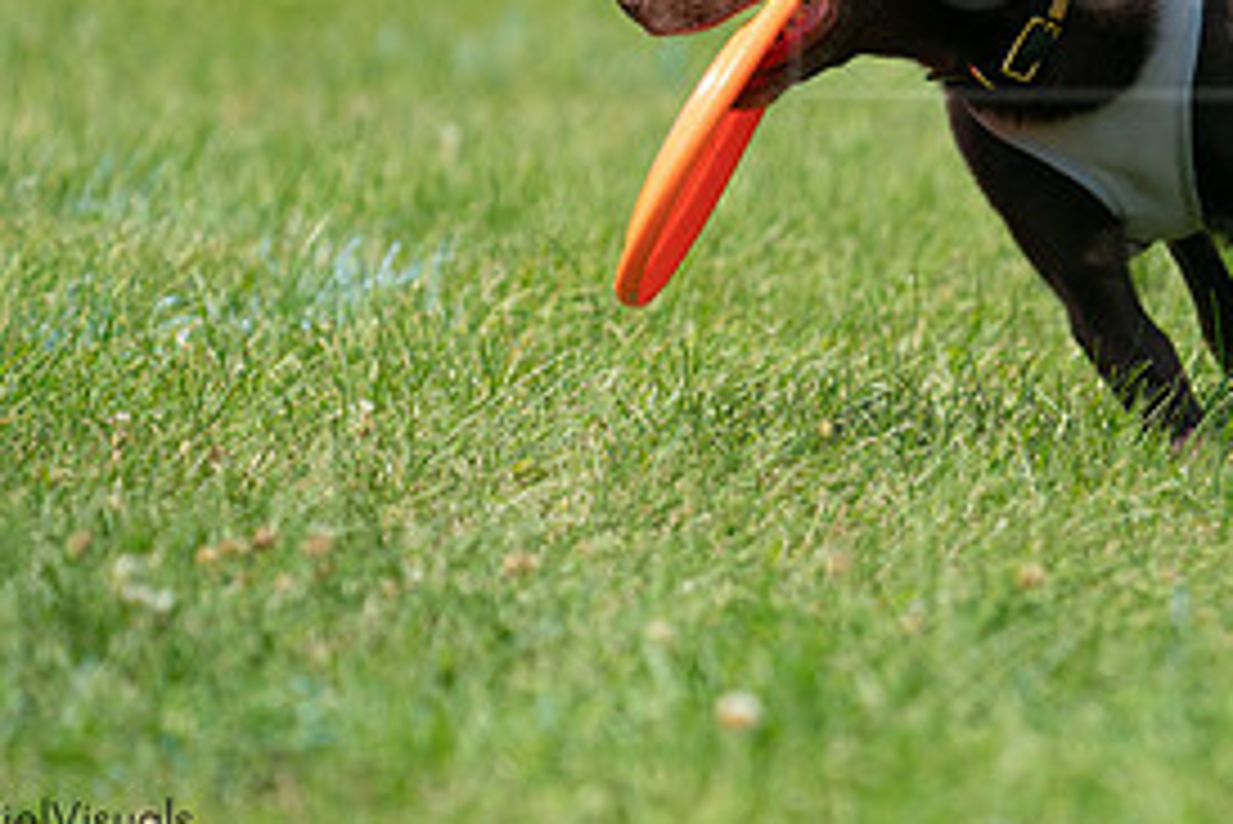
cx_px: 1220
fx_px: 21074
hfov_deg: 3.3
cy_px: 29
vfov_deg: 2.2
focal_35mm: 615
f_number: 5.6
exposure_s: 1/4000
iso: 800
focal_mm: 291
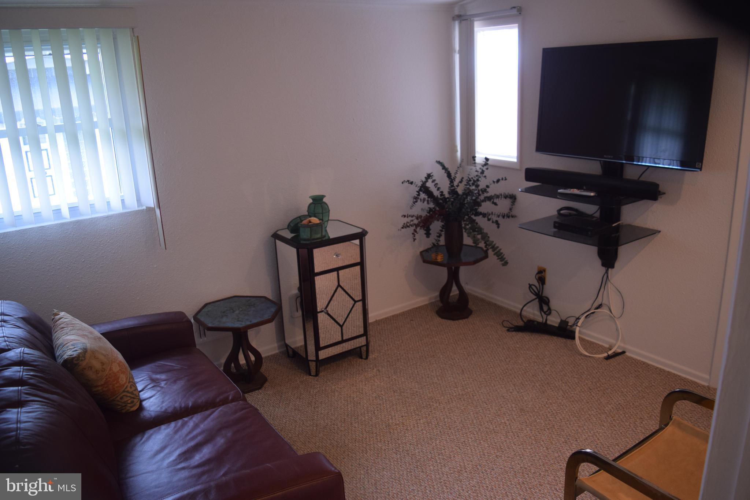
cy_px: 250
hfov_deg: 53.1
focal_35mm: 36
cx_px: 375
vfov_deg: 36.9
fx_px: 750
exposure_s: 1/60
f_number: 4
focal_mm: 24
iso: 560
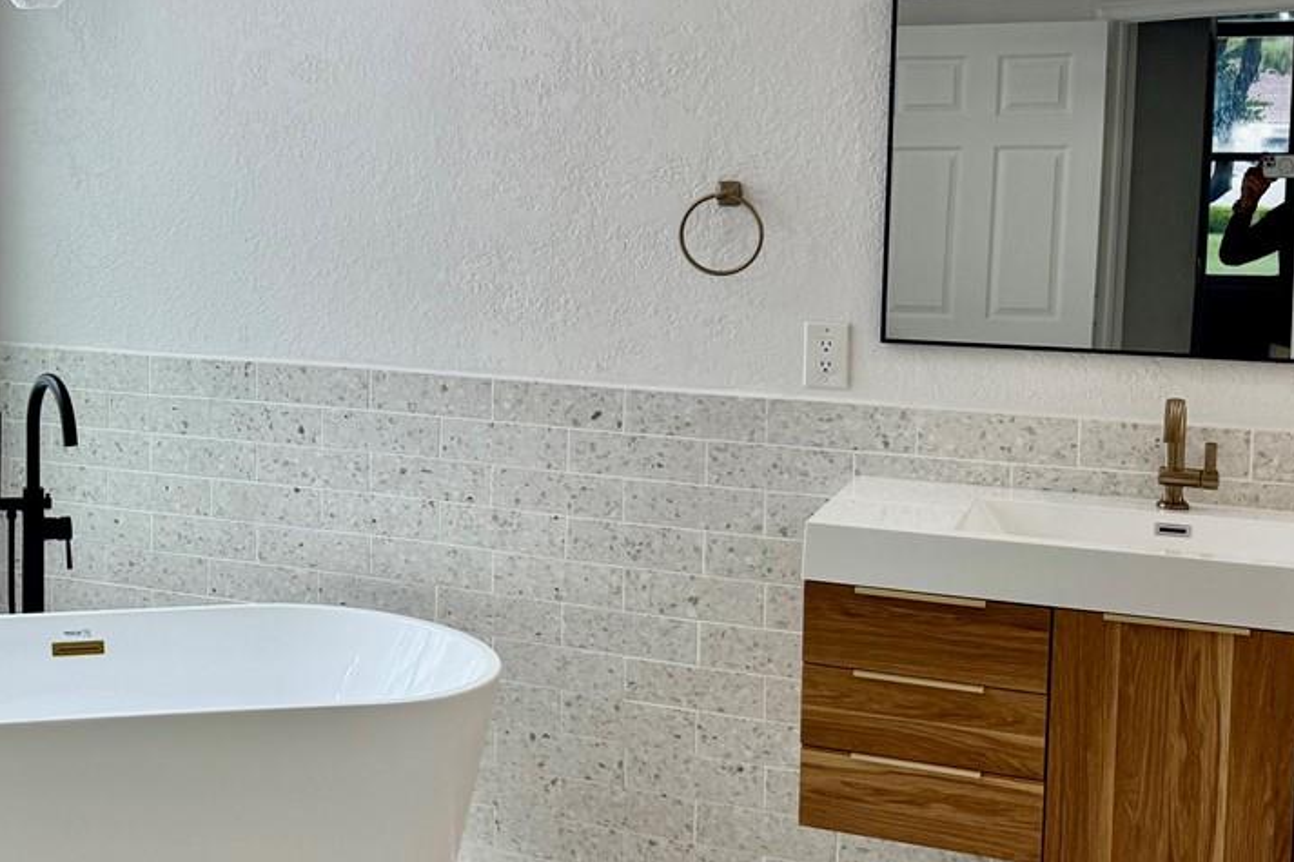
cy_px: 269
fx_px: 2012
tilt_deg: -5.2
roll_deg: -0.6
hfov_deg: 33.0
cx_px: 27
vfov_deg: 24.0
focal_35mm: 56
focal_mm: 6.76
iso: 80
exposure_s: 1/343
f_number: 1.78
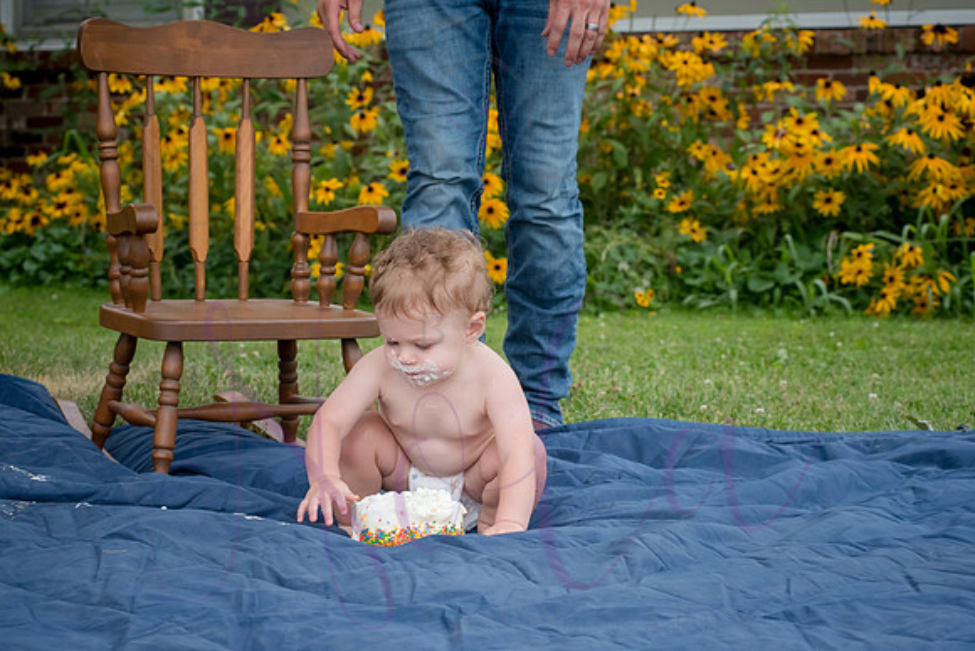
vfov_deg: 15.9
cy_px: 342
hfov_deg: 23.6
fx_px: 2335
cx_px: 488
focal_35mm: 86
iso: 500
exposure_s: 1/320
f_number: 9
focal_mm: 80
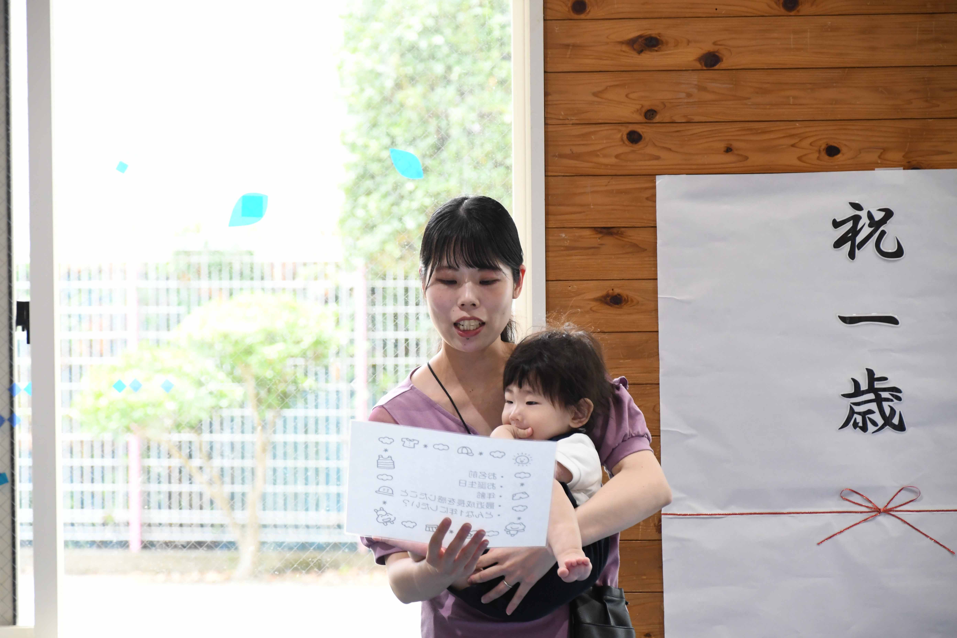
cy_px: 319
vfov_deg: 7.9
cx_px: 478
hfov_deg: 11.8
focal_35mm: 174
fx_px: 4625
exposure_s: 1/250
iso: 2000
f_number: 7.1
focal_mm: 116
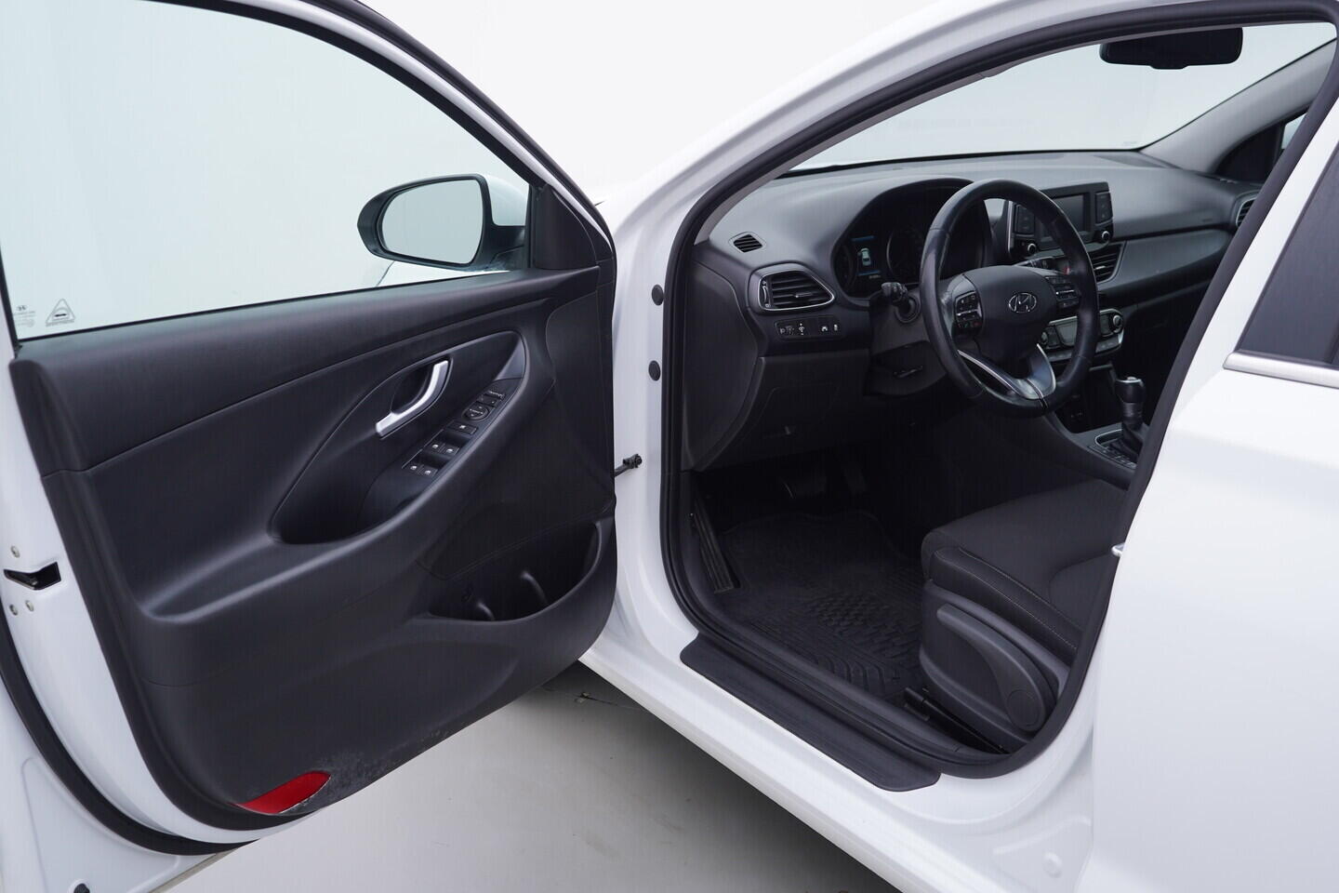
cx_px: 670
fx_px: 1339
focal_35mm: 36
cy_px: 446
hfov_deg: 53.1
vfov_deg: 36.9
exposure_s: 1/60
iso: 125
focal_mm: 24
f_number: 3.5
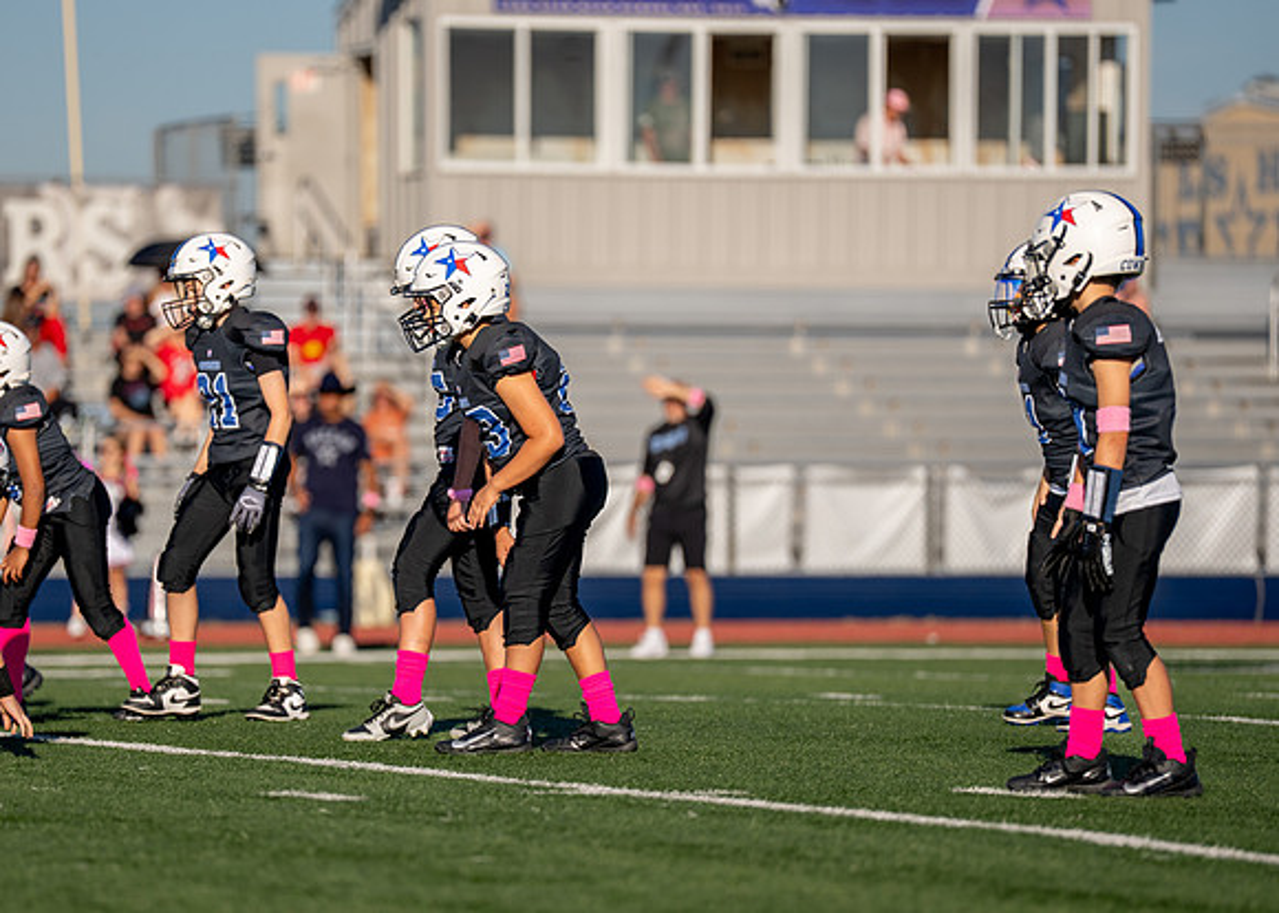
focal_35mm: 245
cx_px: 499
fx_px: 8898
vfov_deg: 5.9
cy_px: 471
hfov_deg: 8.2
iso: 160
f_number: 2.8
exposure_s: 1/5000
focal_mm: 200
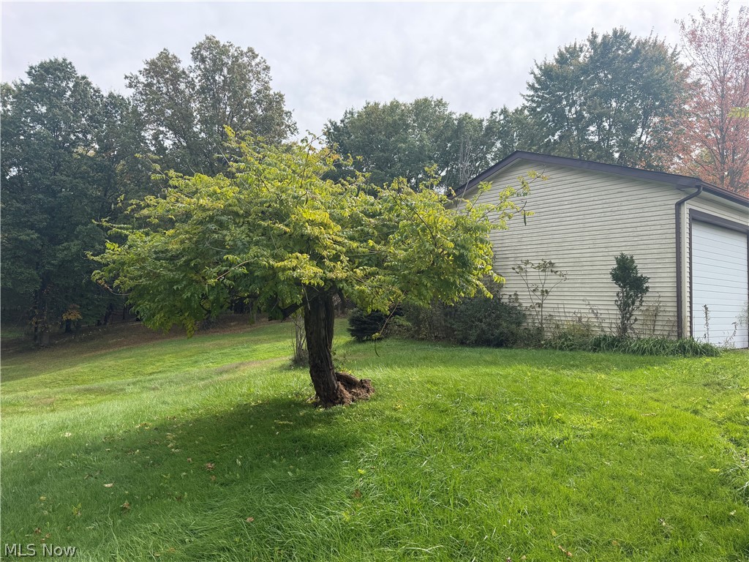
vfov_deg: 56.8
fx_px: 519
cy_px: 281
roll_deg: -1.1
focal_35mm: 24
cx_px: 374
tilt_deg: +2.8
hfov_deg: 71.6
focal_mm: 6.76
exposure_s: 1/2299
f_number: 1.78
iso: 100
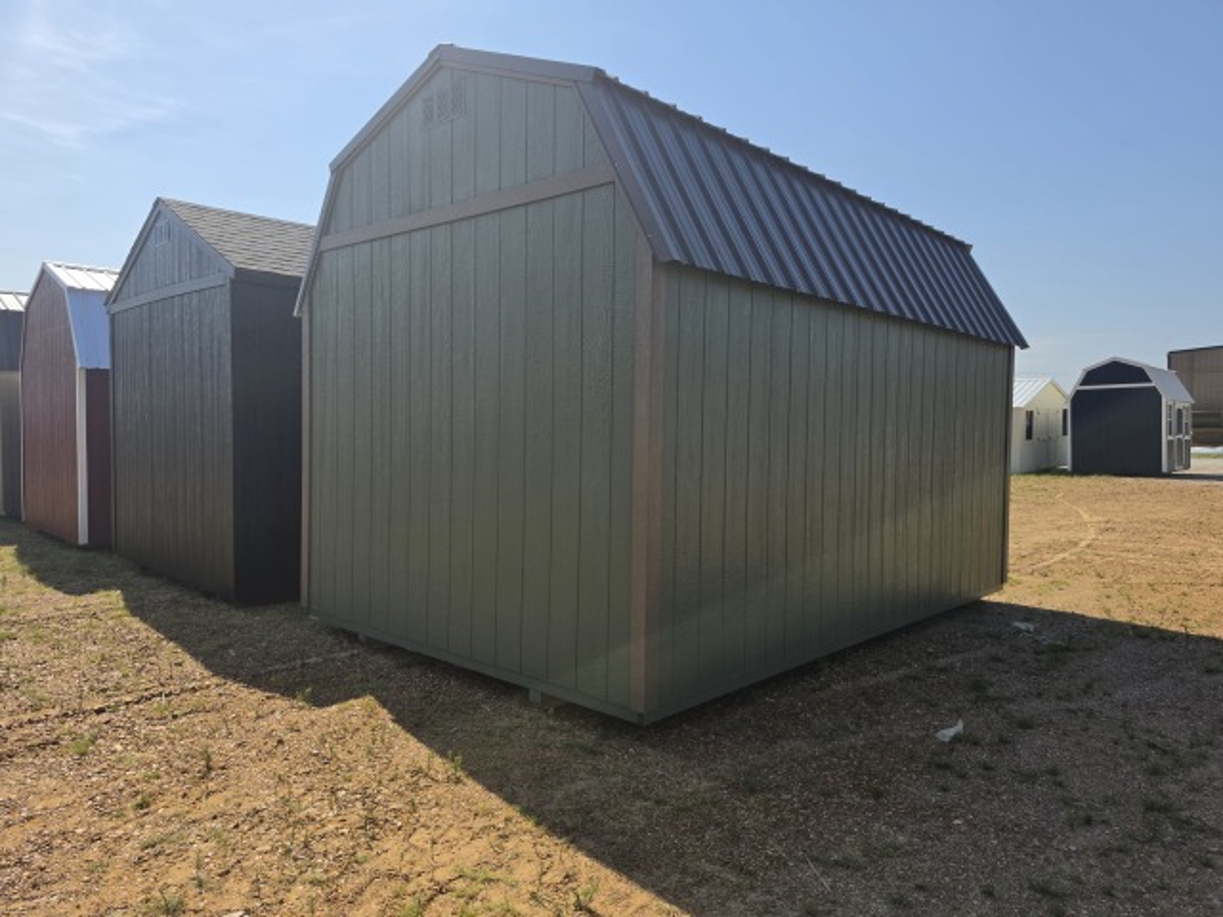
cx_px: 612
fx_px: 813
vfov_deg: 58.9
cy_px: 458
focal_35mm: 23
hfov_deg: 73.9
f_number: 1.4
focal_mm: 6.5
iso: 50
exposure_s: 1/7939
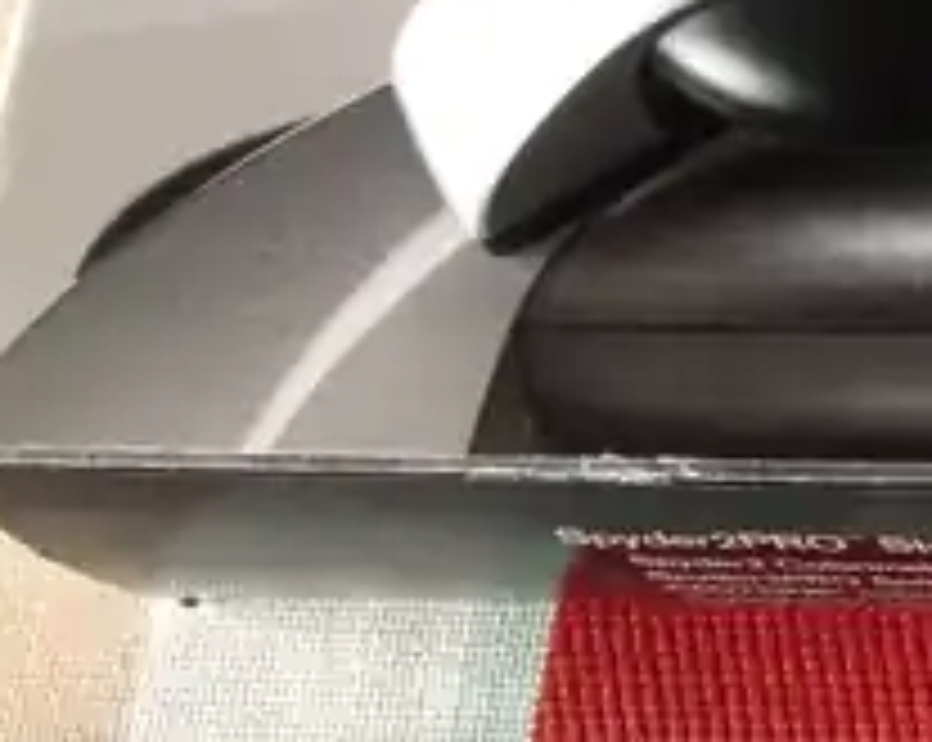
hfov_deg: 10.3
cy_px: -423
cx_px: 2152
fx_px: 4545
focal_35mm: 165
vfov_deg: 9.1
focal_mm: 4.28
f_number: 2.4
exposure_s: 1/15
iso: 64
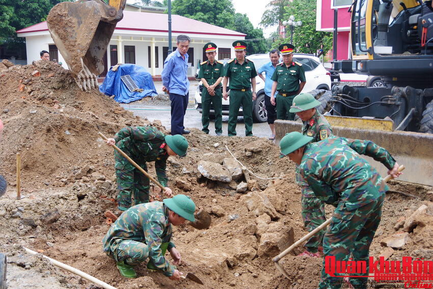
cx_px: 216
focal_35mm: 42
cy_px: 144
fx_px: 505
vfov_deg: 31.9
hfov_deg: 46.4
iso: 200
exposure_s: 1/100
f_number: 5.6
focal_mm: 28
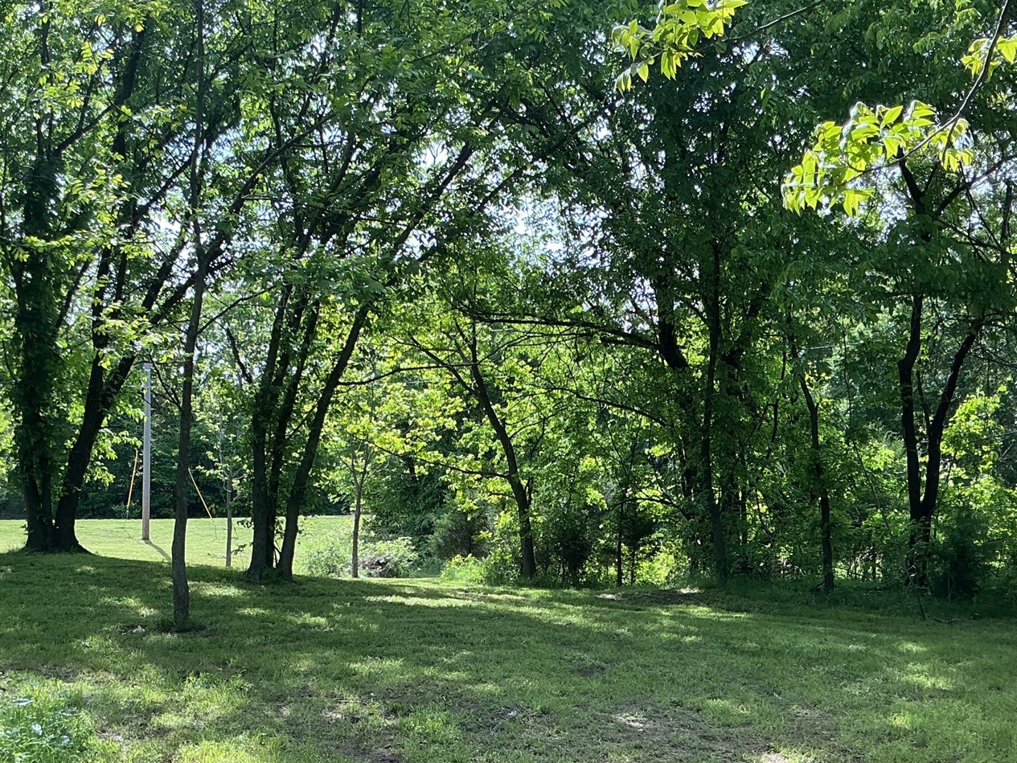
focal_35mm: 44
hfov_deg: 42.9
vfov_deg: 32.5
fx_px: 1293
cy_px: 527
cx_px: 466
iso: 25
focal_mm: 3
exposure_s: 1/370
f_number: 1.8
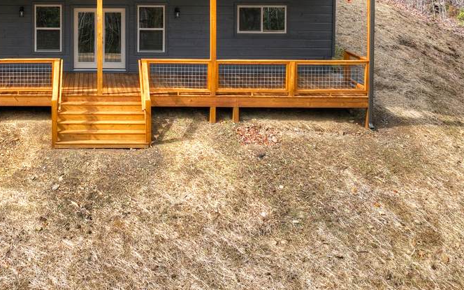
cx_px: 125
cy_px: -34
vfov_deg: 24.5
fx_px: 620
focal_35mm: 49
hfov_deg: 40.1
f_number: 2.8
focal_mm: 12.3
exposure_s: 1/2500
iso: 120
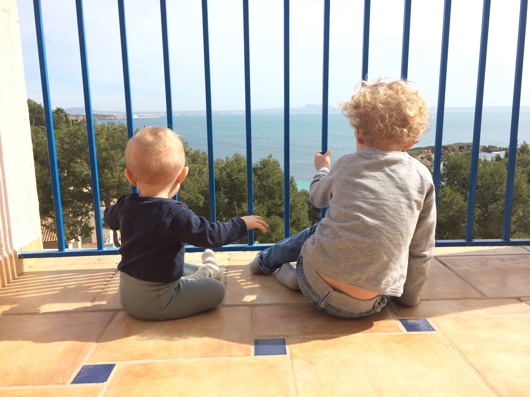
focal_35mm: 29
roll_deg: -0.2
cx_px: 265
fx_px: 444
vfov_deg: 48.2
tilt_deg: -13.4
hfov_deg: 61.7
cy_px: 198
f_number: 2.2
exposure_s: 1/1642
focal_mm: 4.15
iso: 32
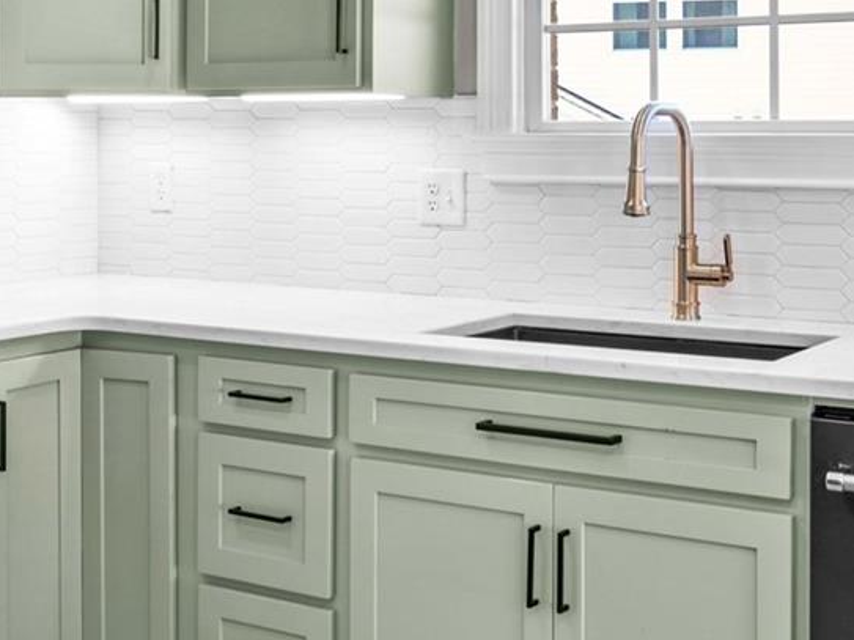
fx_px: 1431
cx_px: 550
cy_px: 165
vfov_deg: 25.0
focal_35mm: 58
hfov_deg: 33.0
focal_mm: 16
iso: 100
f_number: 8
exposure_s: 1/4
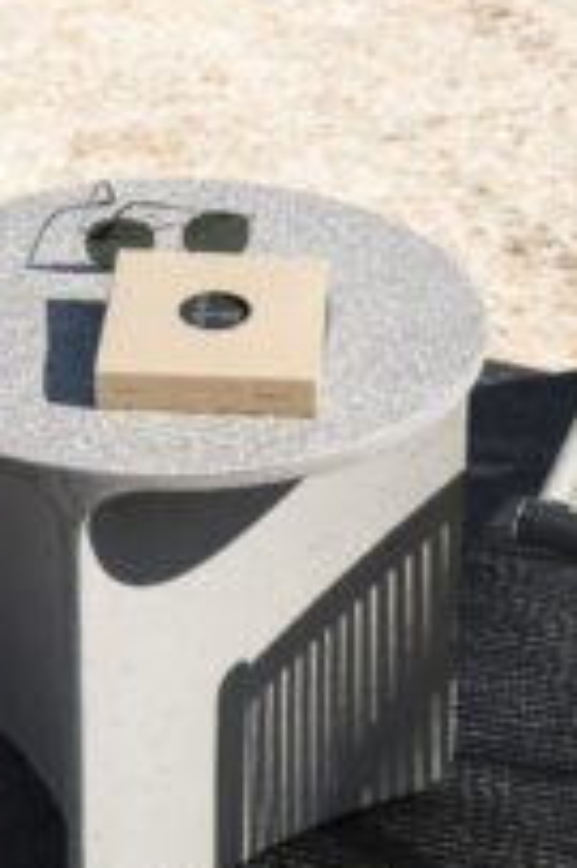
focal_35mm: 133
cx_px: 299
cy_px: 458
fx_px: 3203
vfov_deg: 15.4
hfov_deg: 10.3
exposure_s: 1/400
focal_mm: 60
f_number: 6.3
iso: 100
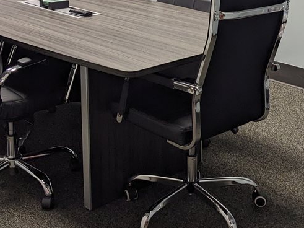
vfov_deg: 21.5
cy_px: 6
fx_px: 579
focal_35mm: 66
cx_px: 163
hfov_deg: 29.4
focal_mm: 4.38
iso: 203
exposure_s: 1/126
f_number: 1.73
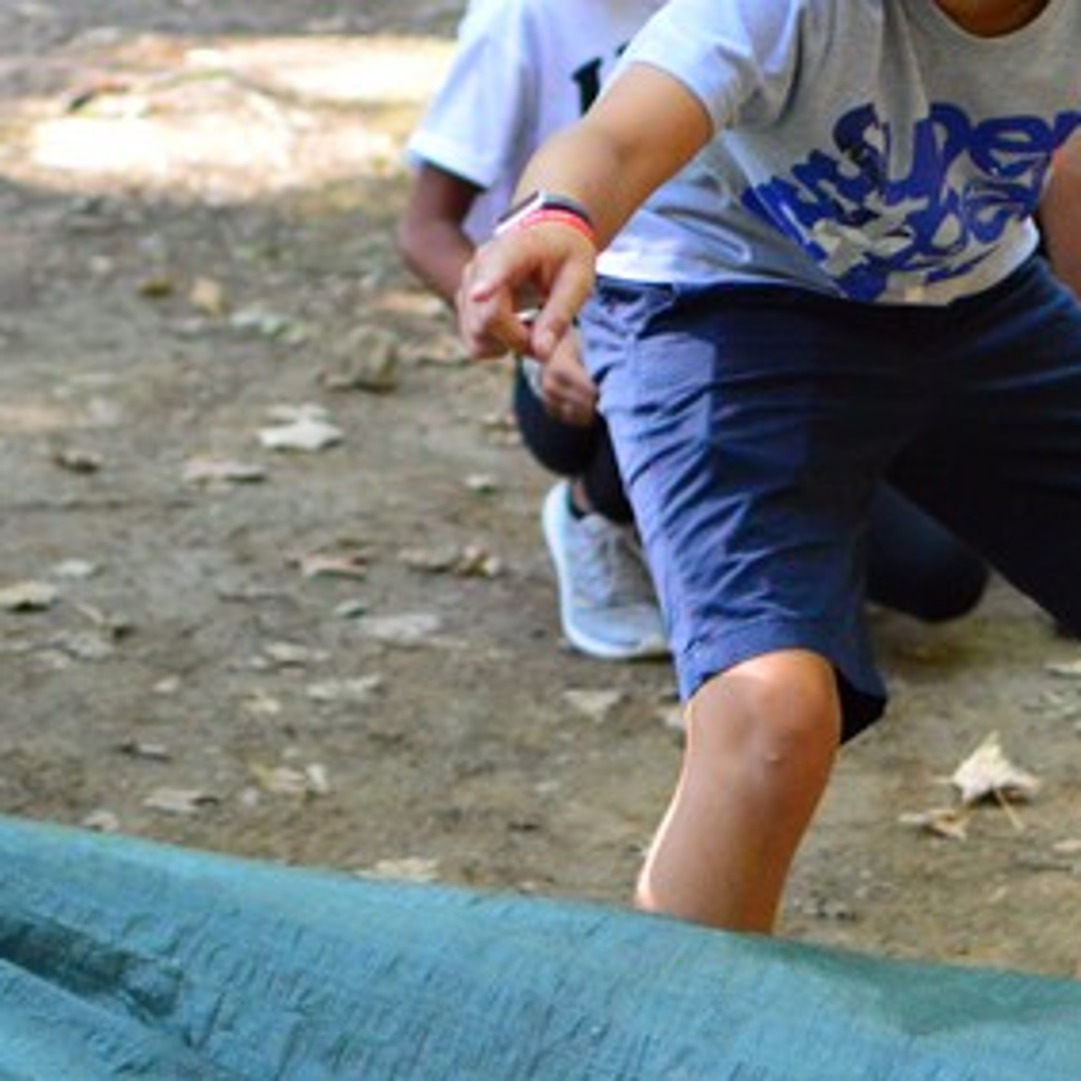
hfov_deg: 10.8
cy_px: 502
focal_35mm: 162
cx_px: 917
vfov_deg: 10.8
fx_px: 5707
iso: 1600
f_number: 1.8
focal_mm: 35
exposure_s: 1/400
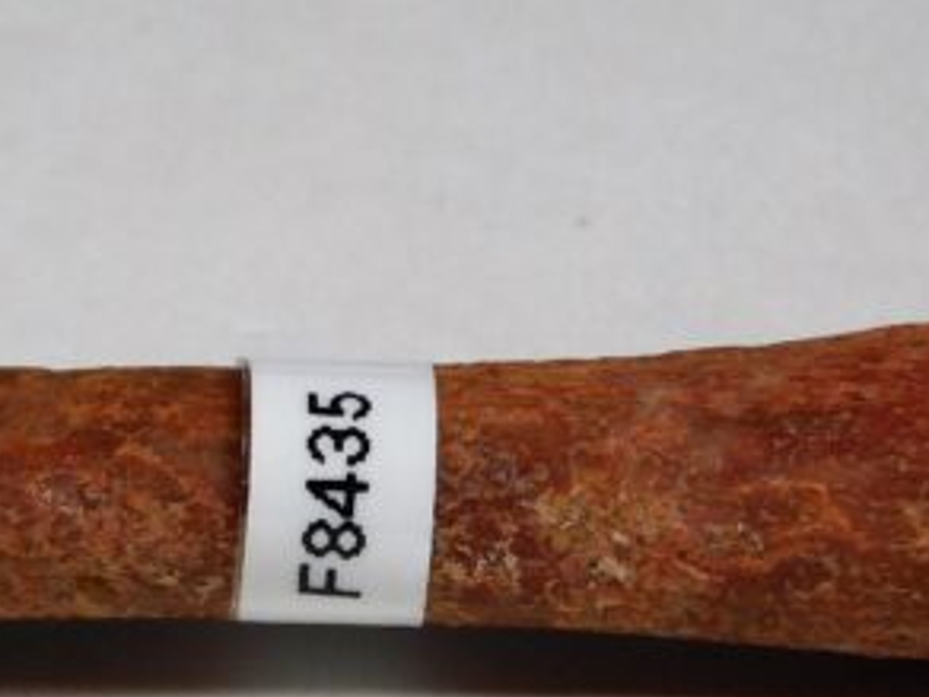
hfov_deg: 3.5
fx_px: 15351
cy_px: 602
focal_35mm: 572
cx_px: 153
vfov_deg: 2.6
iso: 125
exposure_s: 1/400
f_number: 5.6
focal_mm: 41.3
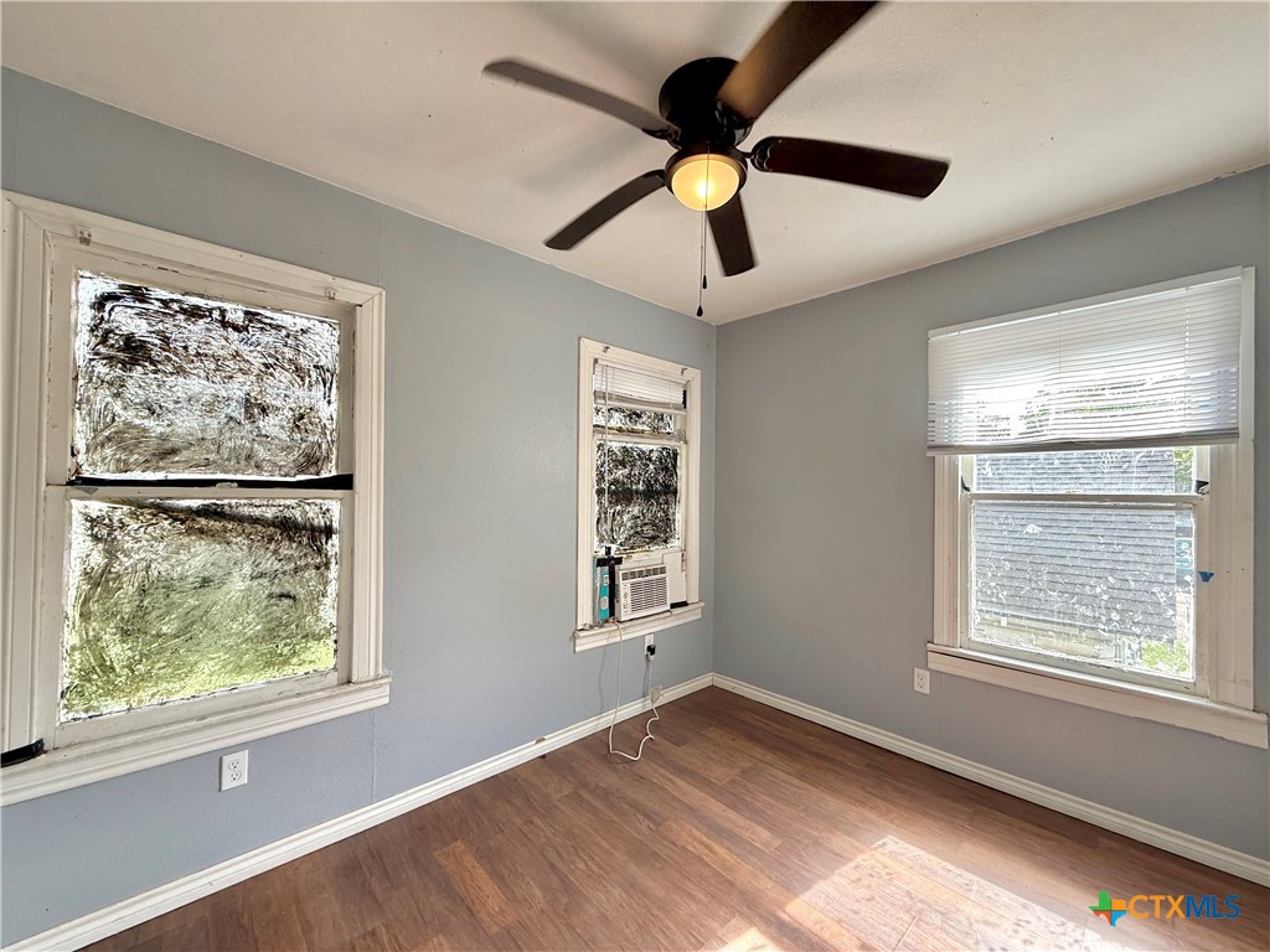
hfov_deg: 102.1
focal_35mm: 14
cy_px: 476
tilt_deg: +1.1
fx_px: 514
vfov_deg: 85.7
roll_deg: -1.2
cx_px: 635
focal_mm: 2.22
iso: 125
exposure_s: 1/120
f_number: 2.2
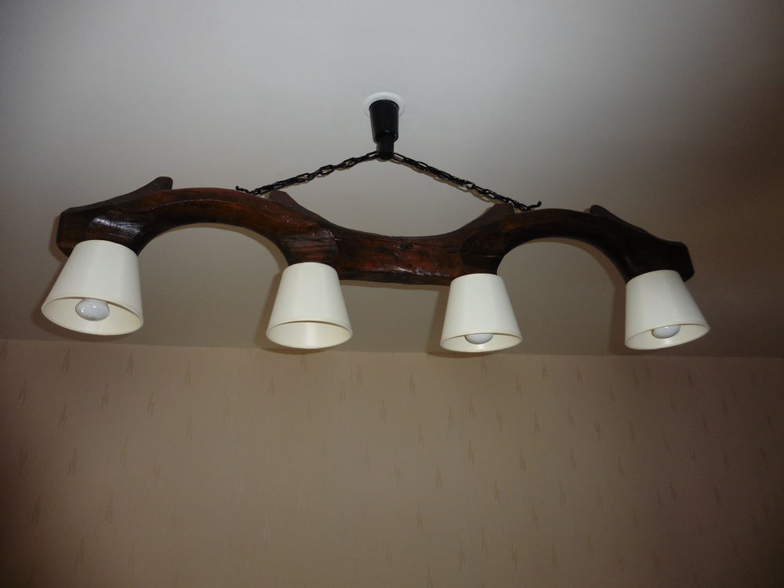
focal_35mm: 24
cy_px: 294
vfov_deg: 56.8
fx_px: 544
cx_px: 392
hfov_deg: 71.6
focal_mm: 4.3
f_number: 3.3
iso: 160
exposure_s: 1/60
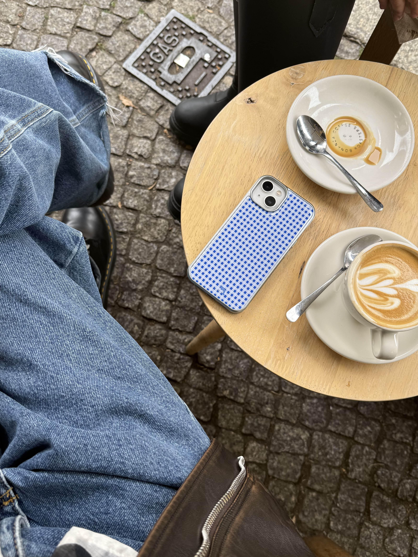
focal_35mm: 24
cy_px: 278
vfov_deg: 71.6
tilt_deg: -79.2
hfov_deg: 56.8
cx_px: 209
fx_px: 386
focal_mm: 6.76
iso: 80
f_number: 1.78
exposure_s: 1/315
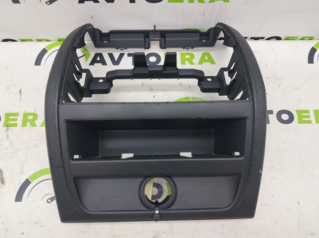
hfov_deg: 65.4
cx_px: 160
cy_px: 119
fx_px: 249
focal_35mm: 27
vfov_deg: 51.3
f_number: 1.8
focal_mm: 4
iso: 50
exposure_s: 1/50
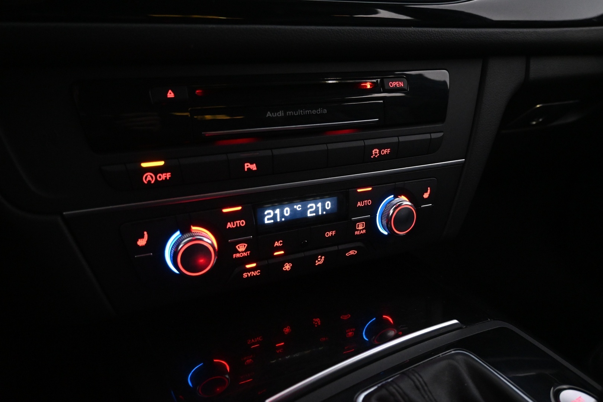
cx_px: 302
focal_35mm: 28
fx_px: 477
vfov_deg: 45.7
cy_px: 201
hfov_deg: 64.6
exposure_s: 1/30
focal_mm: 19
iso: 4000
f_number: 3.8
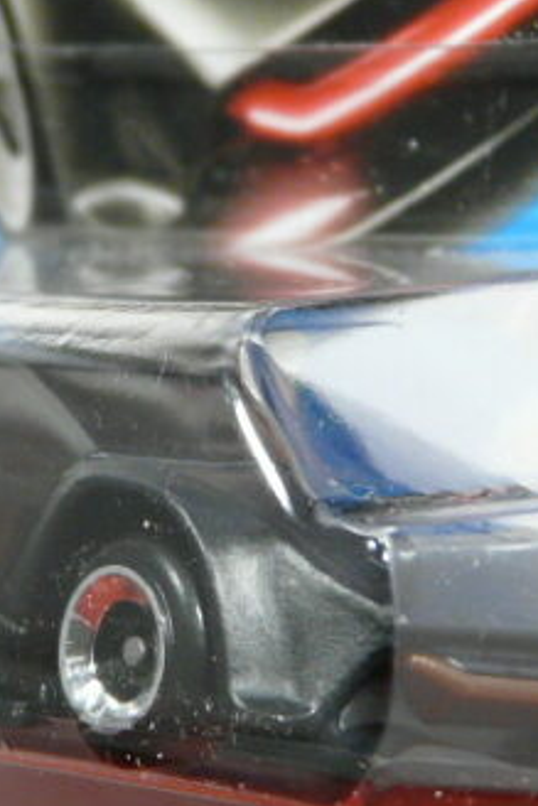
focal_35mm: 209
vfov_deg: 9.8
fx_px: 4680
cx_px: 128
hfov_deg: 6.6
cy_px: 420
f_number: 3.2
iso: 160
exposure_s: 1/50
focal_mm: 11.4
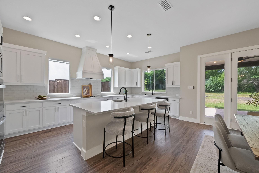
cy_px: 89
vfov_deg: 85.5
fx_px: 94
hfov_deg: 108.3
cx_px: 130
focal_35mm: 13
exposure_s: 1/160
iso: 6400
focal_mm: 12
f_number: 9
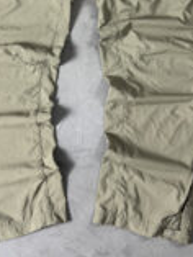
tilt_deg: -81.1
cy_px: 0
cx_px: 83
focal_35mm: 61
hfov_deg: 24.0
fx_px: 453
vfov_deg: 29.6
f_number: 1.78
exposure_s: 1/60
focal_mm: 6.76
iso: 160
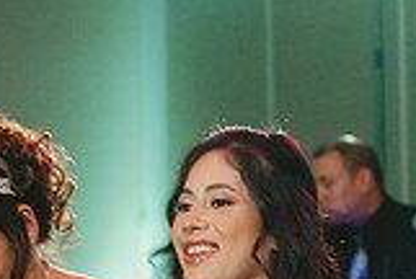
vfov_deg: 4.9
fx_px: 3218
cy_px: 415
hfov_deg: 7.4
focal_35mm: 278
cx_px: 52
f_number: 2.8
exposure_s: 1/125
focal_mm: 70
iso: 2500
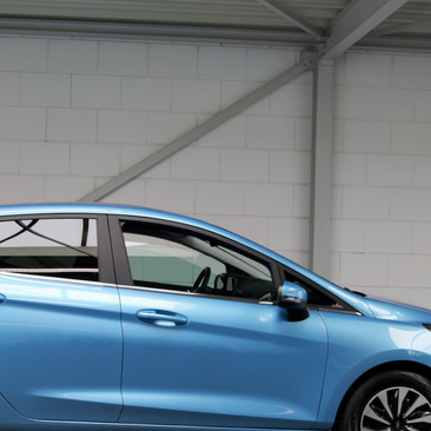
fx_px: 718
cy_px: 263
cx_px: 153
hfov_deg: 33.2
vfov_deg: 33.3
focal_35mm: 51
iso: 160
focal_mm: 14.9
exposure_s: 1/60
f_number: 2.5
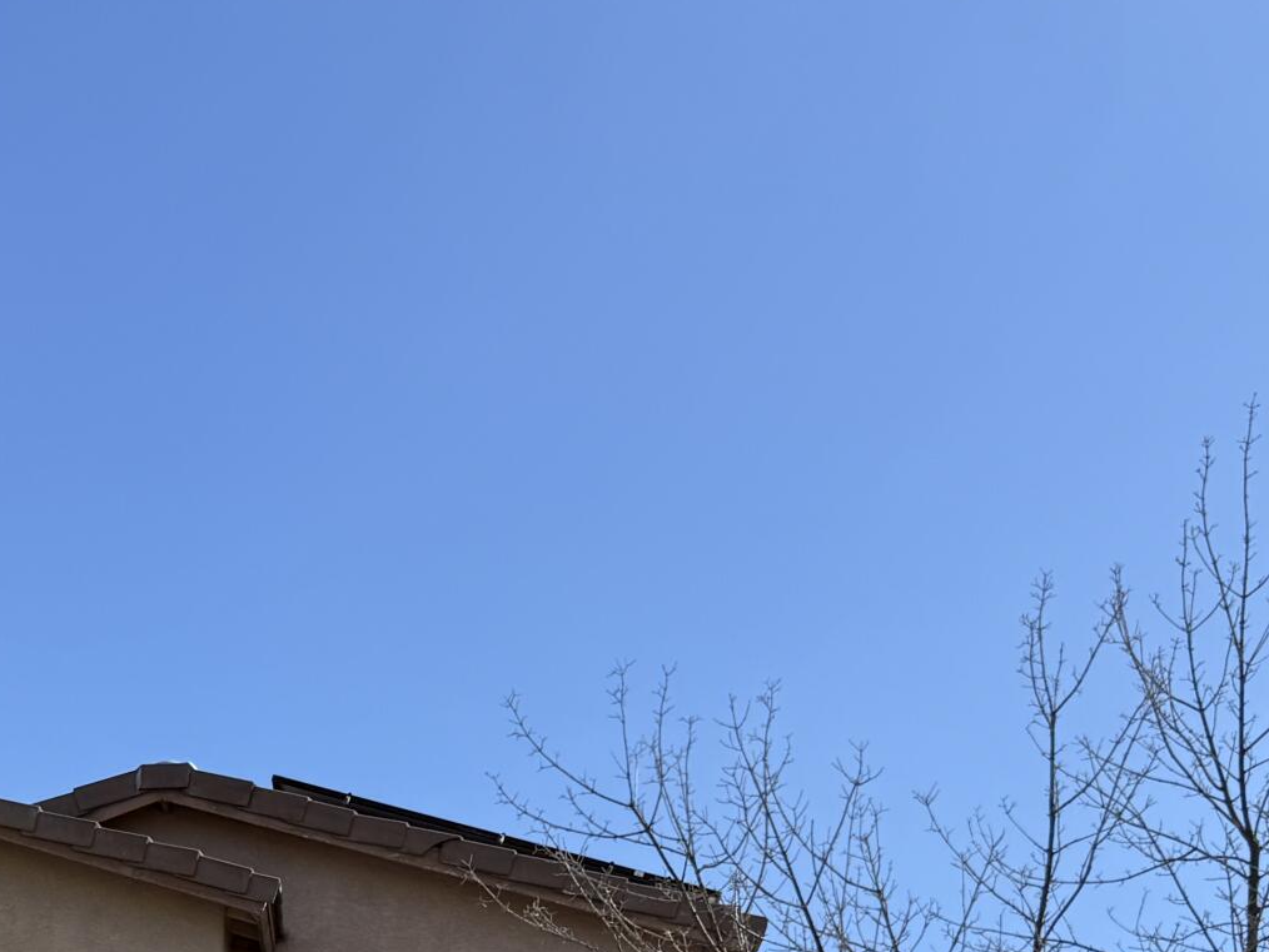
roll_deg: +0.1
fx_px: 2603
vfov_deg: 18.8
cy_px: 1331
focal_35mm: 71
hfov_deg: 26.6
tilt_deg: +10.8
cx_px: 163
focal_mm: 6.76
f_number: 1.78
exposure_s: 1/3584
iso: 80
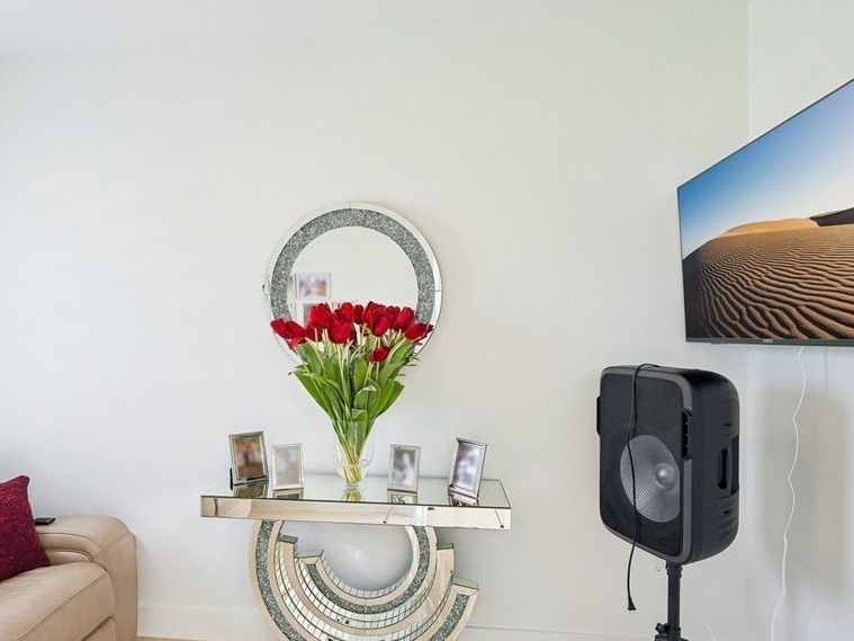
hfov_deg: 76.2
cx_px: 386
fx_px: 543
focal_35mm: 22
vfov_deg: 61.1
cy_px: 327
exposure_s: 1/13
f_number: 8
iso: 400
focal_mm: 16
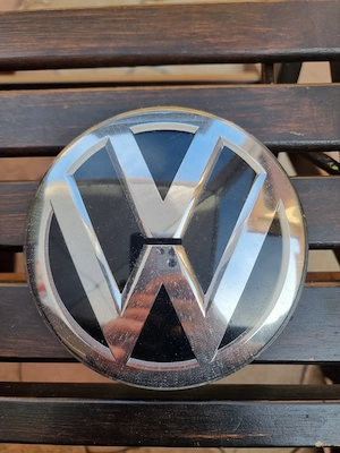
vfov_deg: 71.6
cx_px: 170
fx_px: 314
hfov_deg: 56.8
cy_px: 226
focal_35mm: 24
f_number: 1.8
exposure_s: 1/131
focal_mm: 6.7
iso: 50
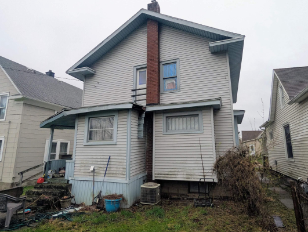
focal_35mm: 20
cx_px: 163
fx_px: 178
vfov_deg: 66.1
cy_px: 115
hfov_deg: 81.6
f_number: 2.2
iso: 48
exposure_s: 1/162
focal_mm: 2.35
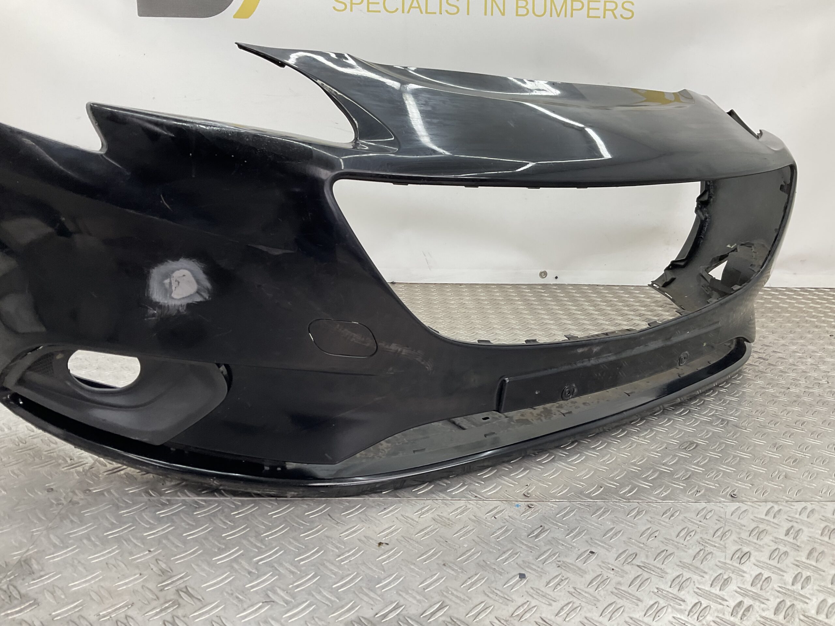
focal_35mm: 29
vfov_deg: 48.2
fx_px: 700
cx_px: 418
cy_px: 313
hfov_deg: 61.7
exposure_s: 1/120
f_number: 1.8
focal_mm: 3
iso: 40
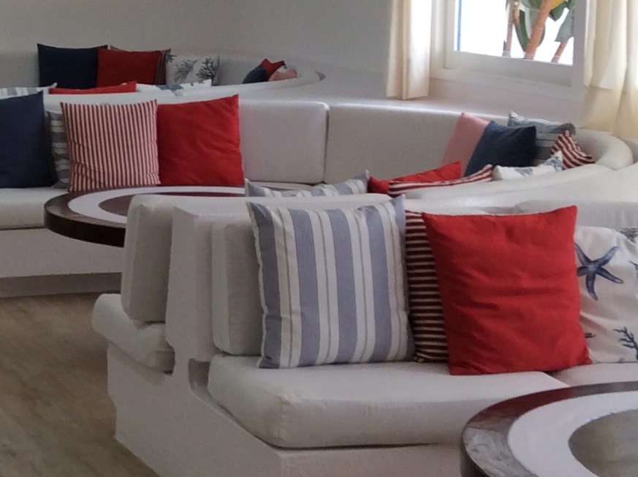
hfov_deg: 19.8
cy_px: 166
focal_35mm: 98
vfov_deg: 15.0
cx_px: 88
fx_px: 1803
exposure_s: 1/40
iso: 40
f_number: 2.4
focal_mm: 3.3
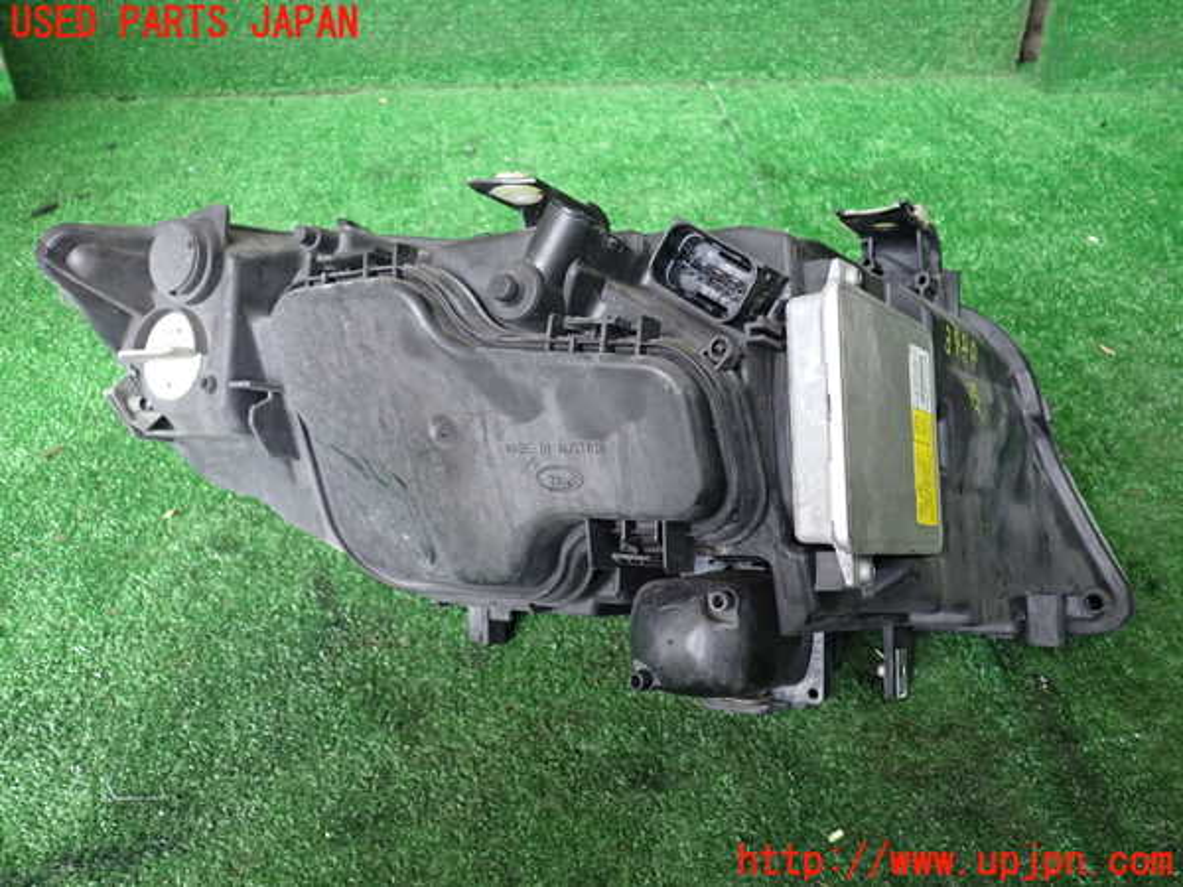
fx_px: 1025
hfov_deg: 60.0
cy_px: 444
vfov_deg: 46.8
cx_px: 592
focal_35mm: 30
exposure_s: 1/30
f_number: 2.3
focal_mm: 5.4
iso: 320
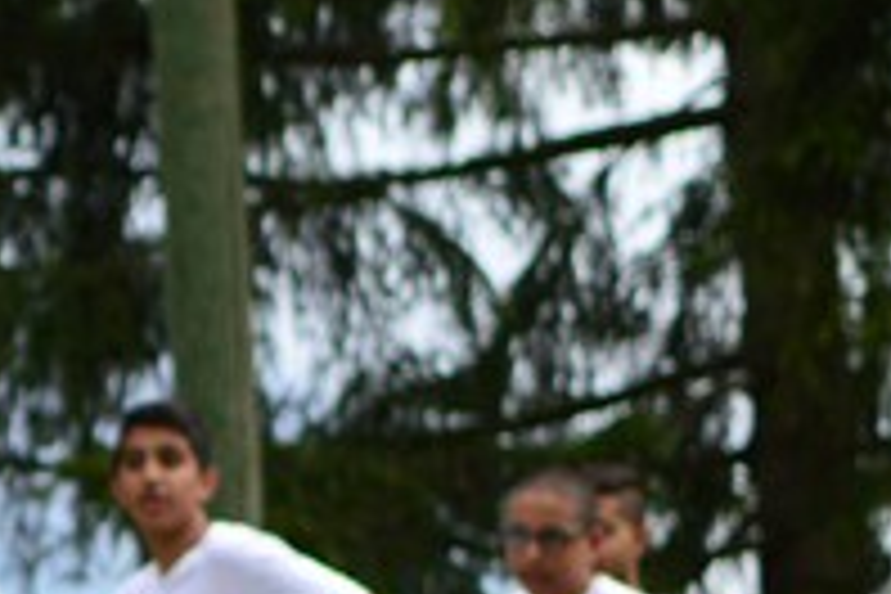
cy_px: 578
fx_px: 6721
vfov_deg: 5.1
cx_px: -981
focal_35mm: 272
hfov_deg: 7.3
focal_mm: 35
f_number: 2.2
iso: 200
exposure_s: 1/2000
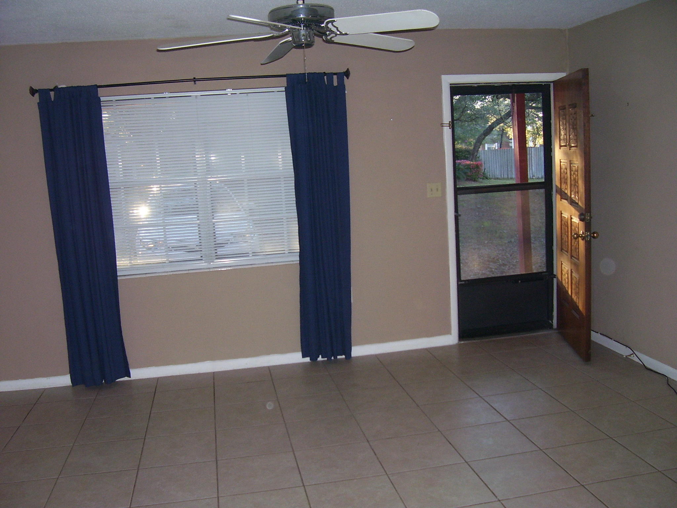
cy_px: 254
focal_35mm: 34
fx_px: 665
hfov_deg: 54.0
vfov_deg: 41.8
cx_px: 338
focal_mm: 5.6
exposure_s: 1/60
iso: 125
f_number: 2.7
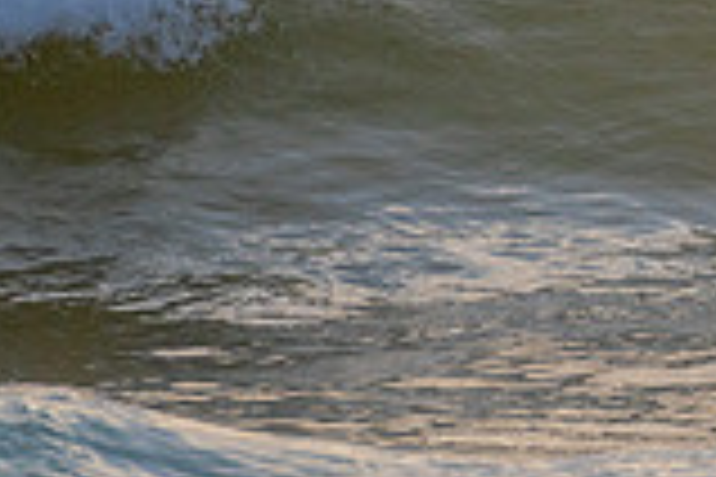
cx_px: 1260
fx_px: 44428
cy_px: 3
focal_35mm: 2234
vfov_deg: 0.6
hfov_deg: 0.9
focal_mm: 500
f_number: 5.6
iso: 360
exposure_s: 1/2000
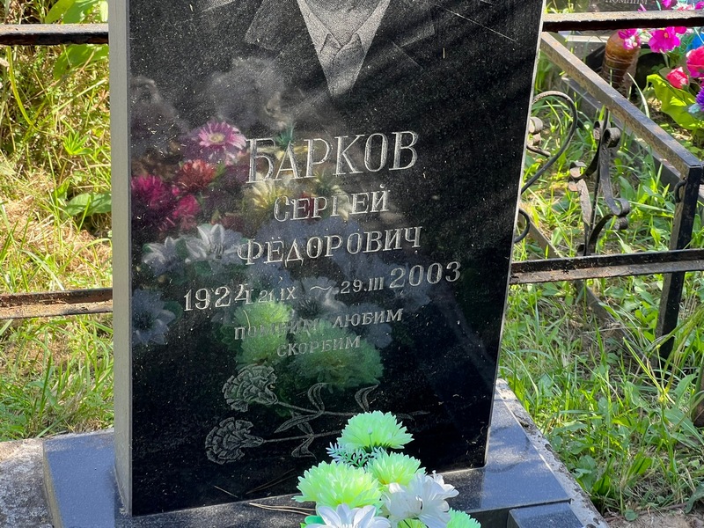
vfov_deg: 19.1
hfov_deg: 25.3
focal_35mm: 77
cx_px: 352
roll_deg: -1.8
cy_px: 264
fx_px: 1566
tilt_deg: -24.2
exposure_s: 1/99
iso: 50
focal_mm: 9
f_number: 2.8
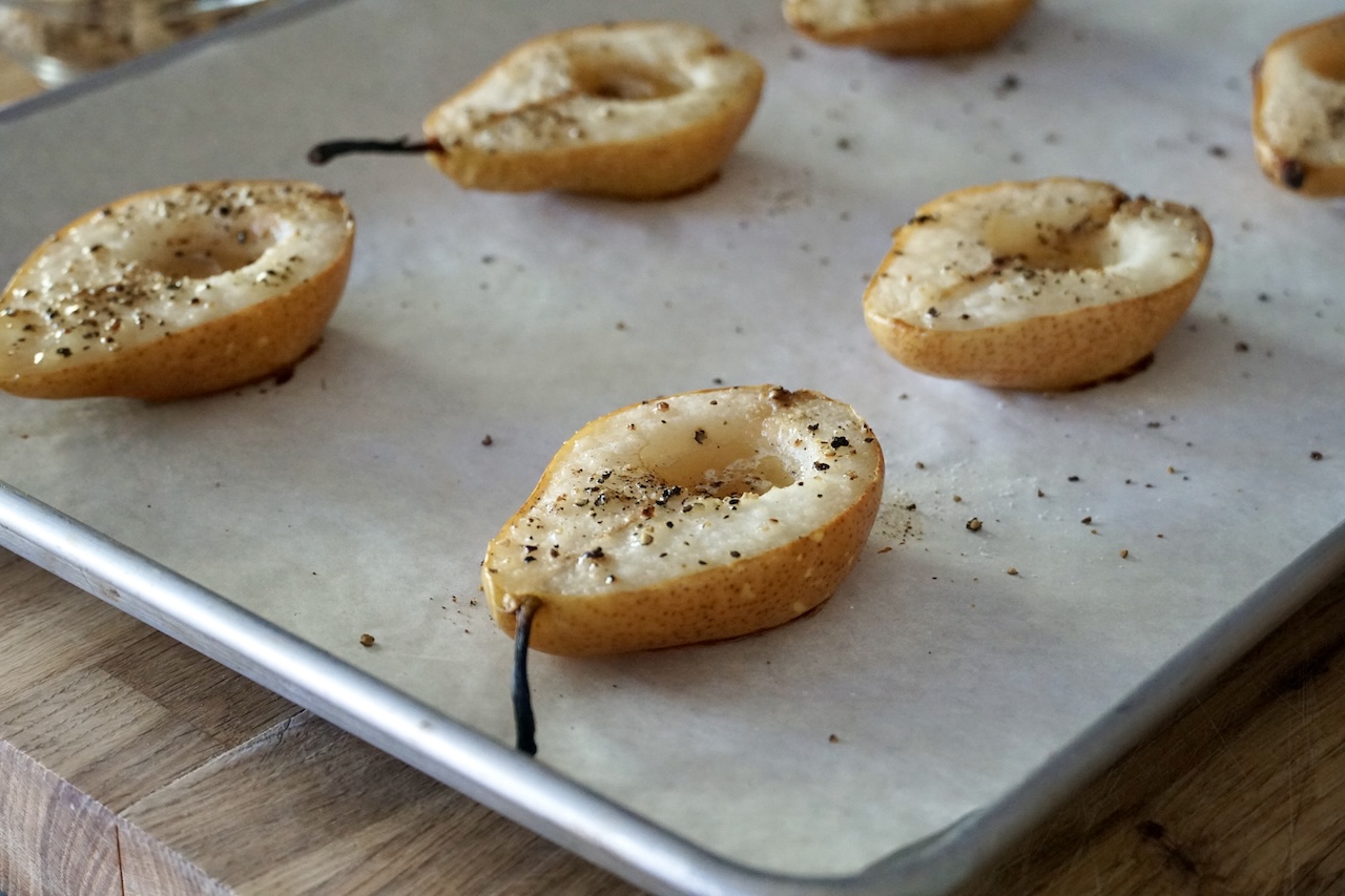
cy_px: 448
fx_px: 2802
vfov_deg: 18.2
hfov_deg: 27.0
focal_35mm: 75
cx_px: 672
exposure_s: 1/80
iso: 3200
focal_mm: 50
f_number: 5
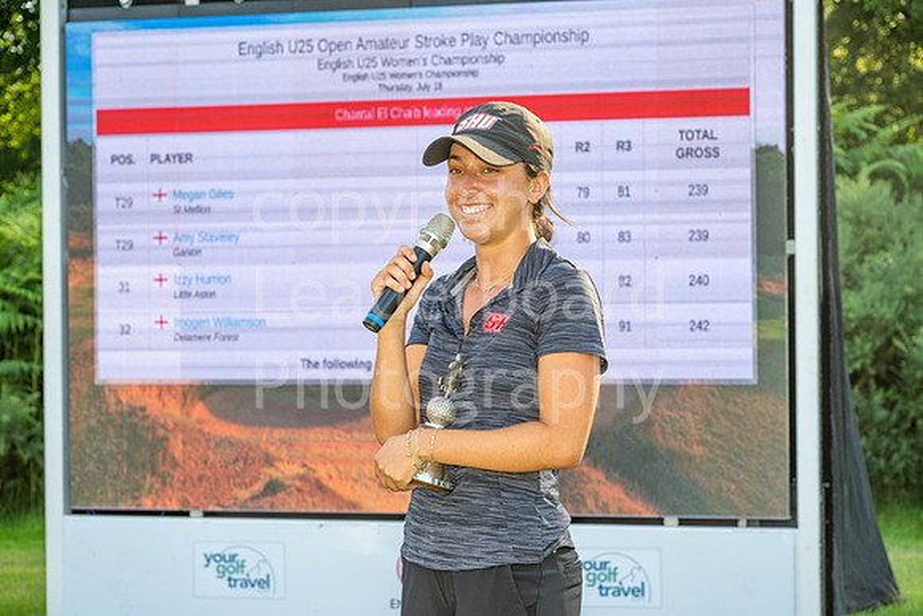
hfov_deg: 20.2
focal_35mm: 101
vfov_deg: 13.6
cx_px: 462
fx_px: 2590
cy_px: 308
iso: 200
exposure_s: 1/200
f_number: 8
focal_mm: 101
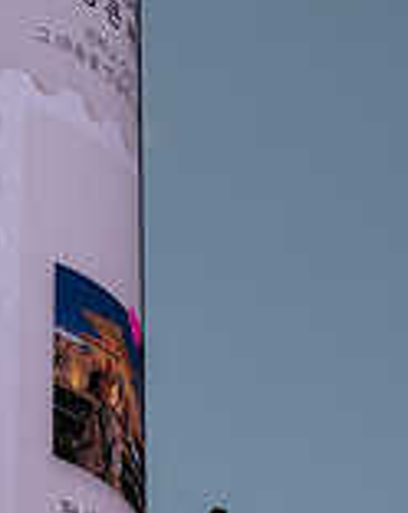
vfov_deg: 10.1
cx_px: 66
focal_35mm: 190
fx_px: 2879
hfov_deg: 8.1
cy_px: 72
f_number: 5
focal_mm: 70
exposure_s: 1/800
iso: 64
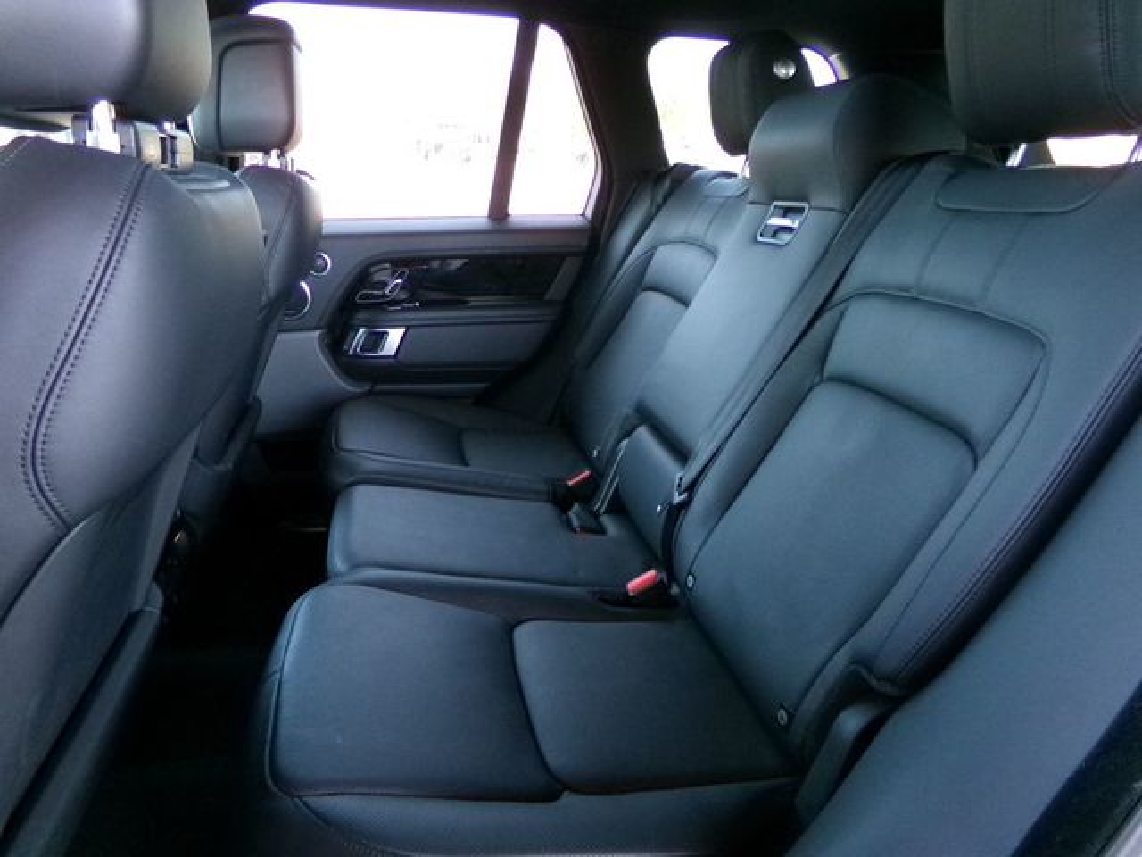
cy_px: 428
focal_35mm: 24
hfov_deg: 71.6
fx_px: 792
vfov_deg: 56.8
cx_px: 571
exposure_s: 1/60
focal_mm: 4.3
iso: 800
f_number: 3.7
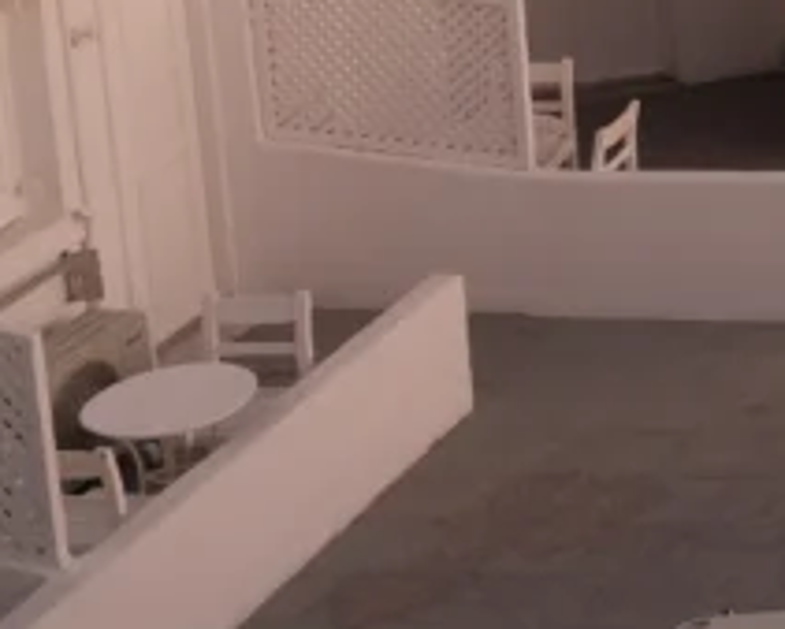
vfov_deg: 11.8
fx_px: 2859
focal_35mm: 123
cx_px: 1782
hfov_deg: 12.7
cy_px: -404
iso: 640
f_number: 2.8
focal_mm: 18
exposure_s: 1/60
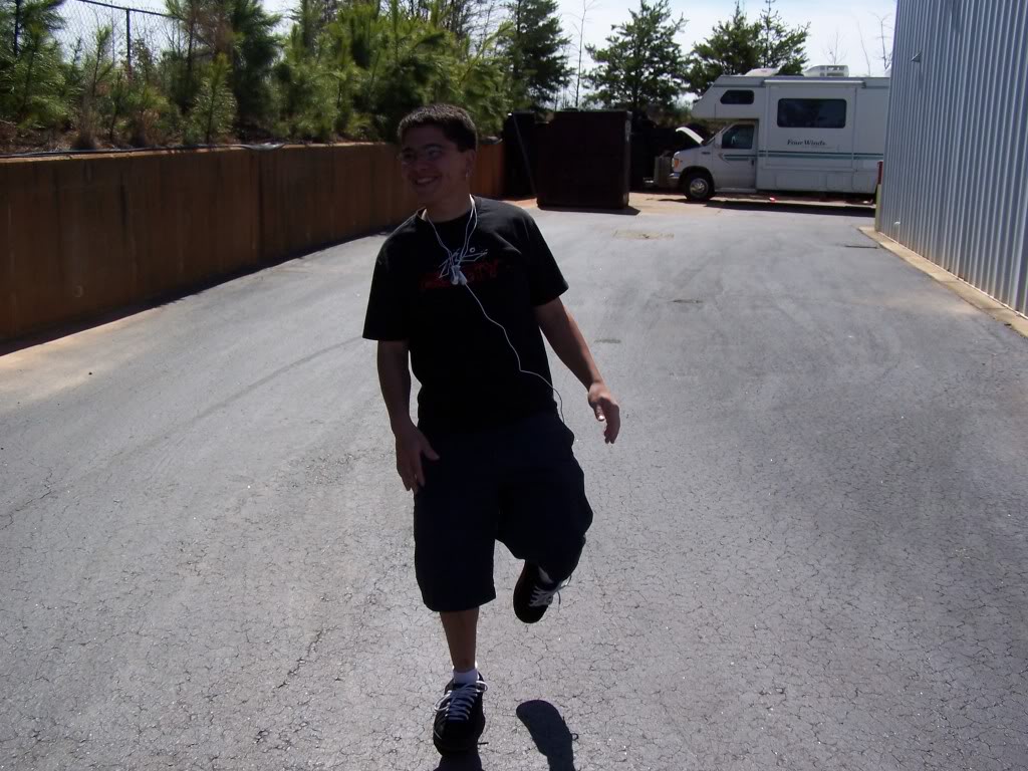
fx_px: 1128
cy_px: 386
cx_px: 514
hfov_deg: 49.0
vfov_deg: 37.7
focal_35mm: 38
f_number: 4
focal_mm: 6.3
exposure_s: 1/1000
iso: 80
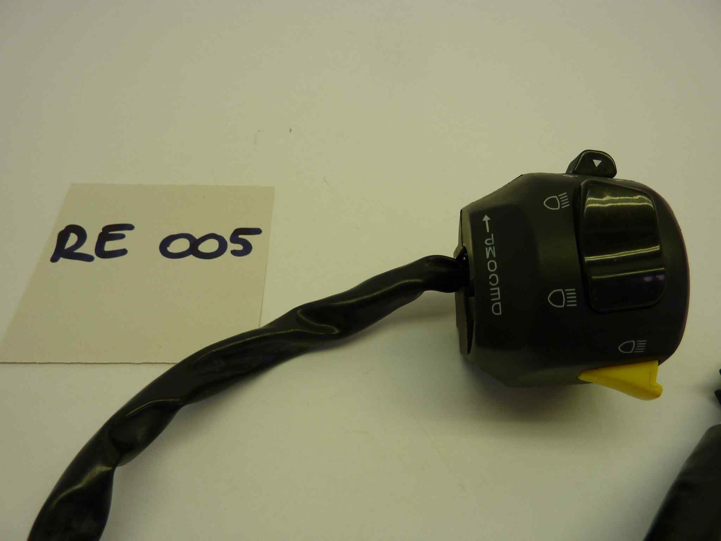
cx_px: 360
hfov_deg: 69.4
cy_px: 270
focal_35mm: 25
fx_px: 521
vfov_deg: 54.9
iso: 80
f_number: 3.3
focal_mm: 4.1
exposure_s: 1/60
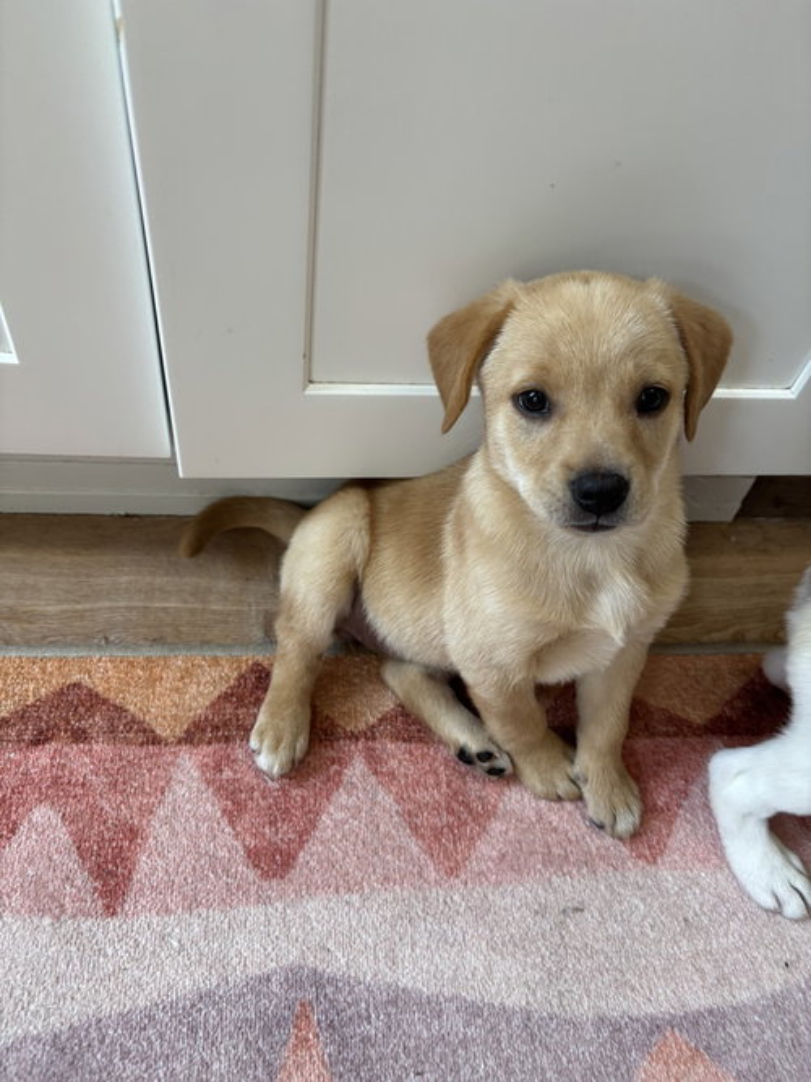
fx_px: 812
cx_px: 406
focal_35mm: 26
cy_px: 541
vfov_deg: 67.3
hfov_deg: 53.0
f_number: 1.6
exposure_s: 1/120
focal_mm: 5.96
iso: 100
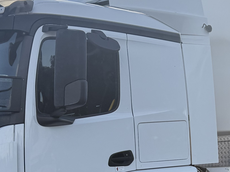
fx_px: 558
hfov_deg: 22.5
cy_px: 217
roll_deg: +4.4
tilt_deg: +2.0
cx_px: 220
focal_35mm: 84
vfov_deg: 16.7
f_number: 1.78
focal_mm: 6.76
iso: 100
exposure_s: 1/2169
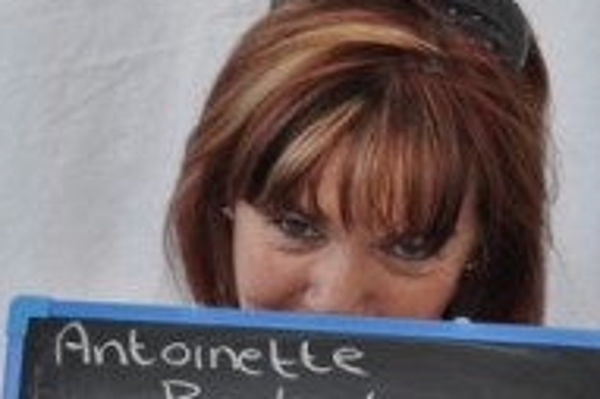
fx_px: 2714
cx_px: 226
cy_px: 369
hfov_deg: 12.6
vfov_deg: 8.4
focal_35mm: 163
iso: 800
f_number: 5.3
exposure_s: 1/60
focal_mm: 40
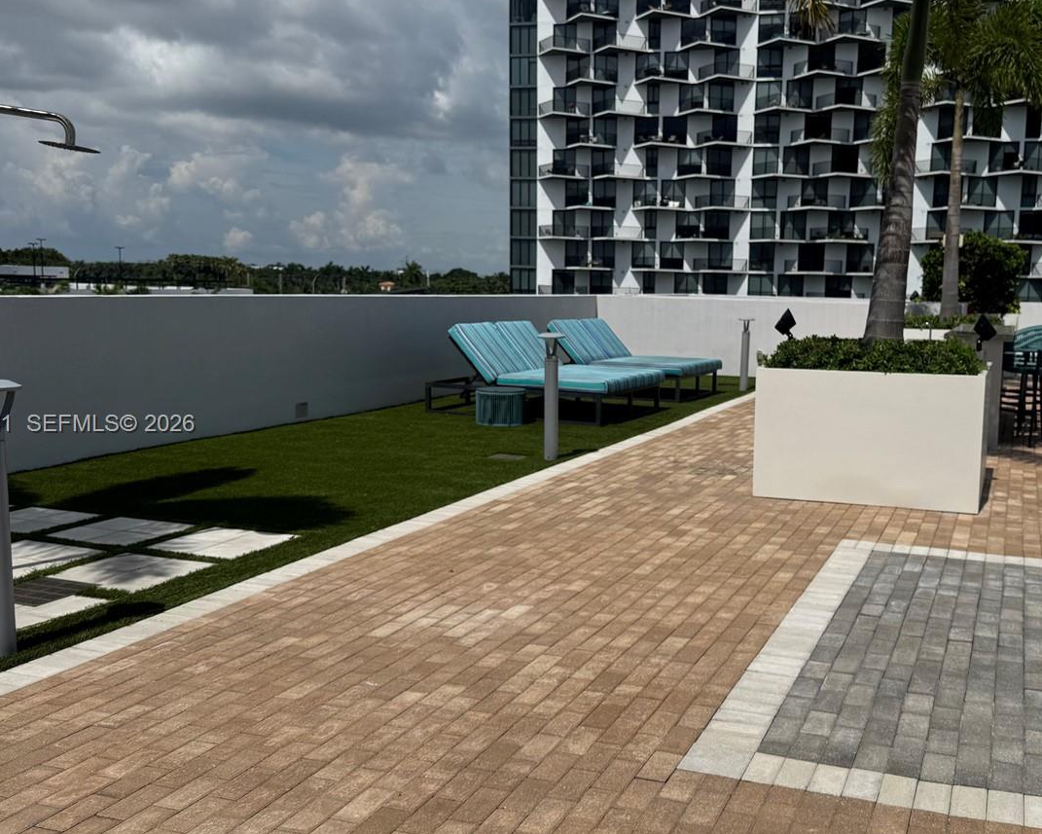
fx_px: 1079
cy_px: 425
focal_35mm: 35
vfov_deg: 42.2
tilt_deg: -7.5
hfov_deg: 50.8
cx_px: 670
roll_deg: -1.8
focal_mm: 6.76
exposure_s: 1/10417
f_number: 1.78
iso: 80
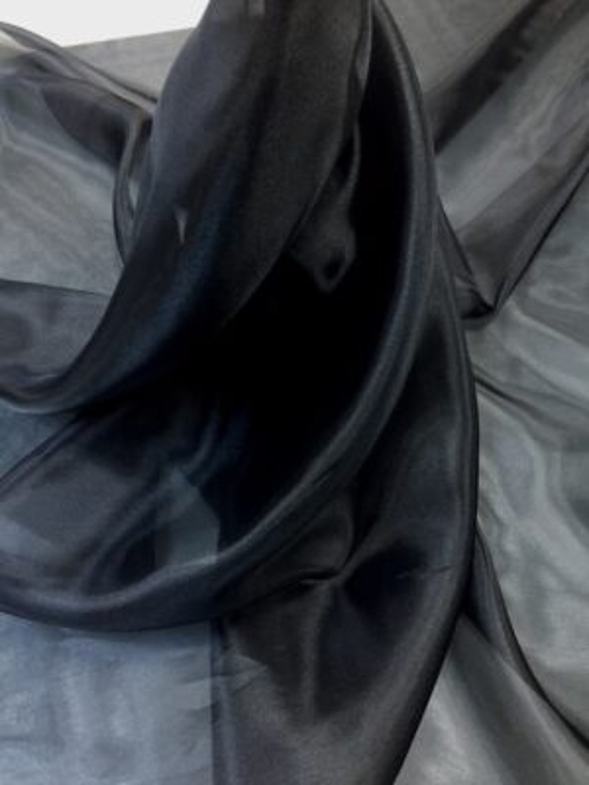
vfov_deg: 61.7
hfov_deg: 48.2
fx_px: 658
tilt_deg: -61.8
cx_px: 294
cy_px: 392
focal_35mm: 29
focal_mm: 4.15
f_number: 2.2
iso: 200
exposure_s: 1/33
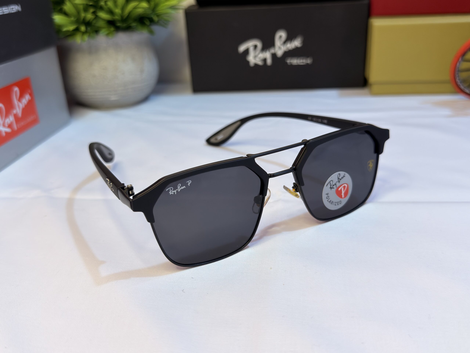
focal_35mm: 35
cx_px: 235
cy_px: 176
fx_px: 475
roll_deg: +3.8
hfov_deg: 52.6
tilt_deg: -22.1
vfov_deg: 40.7
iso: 200
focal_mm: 6.76
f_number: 1.78
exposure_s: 1/54
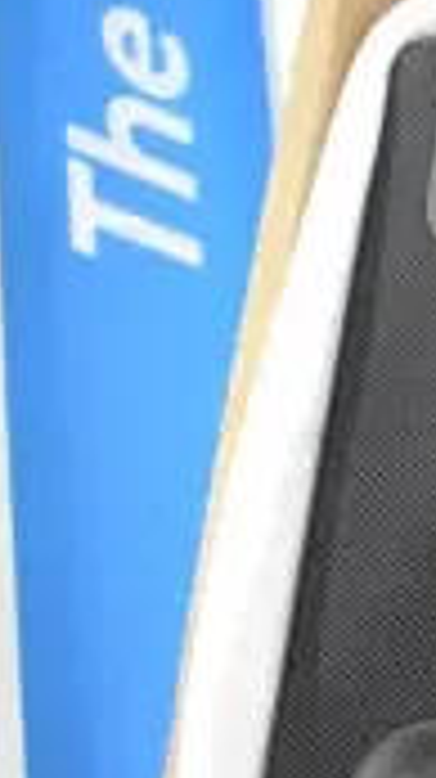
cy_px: 519
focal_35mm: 122
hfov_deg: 8.6
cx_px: 1187
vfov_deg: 17.5
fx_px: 2514
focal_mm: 22
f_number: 4.5
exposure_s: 1/100
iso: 6400
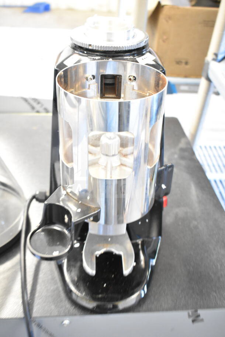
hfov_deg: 31.9
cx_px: 112
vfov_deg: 46.4
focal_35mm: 42
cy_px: 168
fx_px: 393
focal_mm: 28
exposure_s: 1/50
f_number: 4.2
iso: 4000
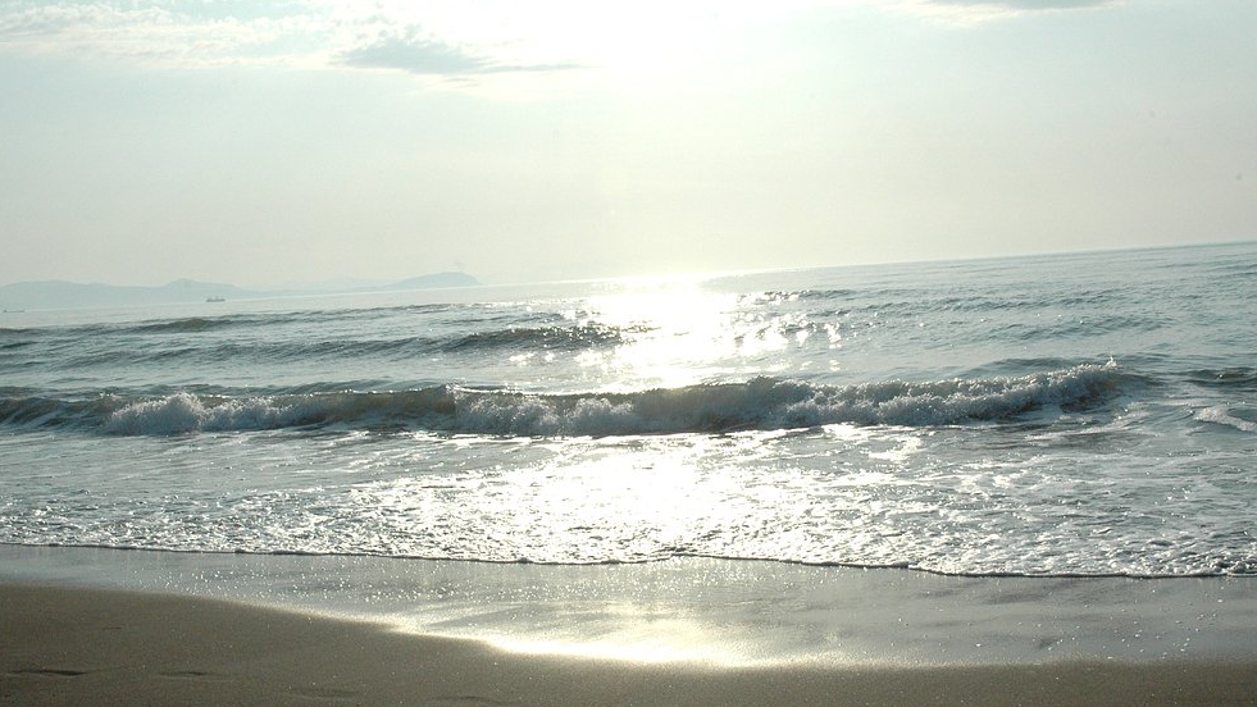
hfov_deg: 43.3
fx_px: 1585
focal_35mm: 48
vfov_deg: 25.2
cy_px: 381
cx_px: 621
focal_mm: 29
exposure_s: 1/1250
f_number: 18
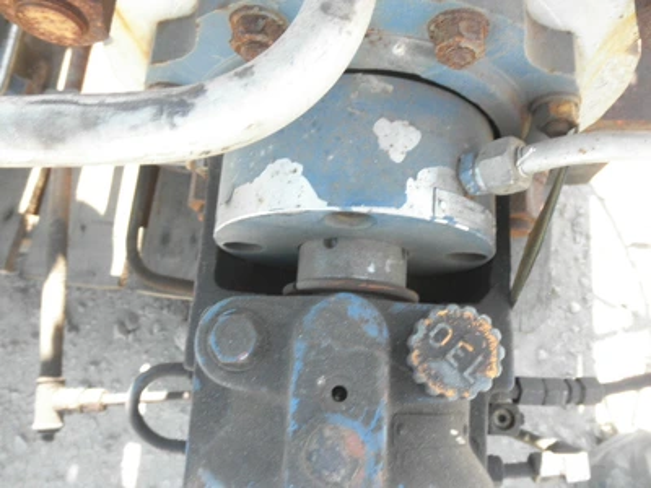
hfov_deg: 63.4
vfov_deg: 49.7
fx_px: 527
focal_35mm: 28
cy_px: 244
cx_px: 326
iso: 64
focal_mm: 5
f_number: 3
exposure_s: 1/40
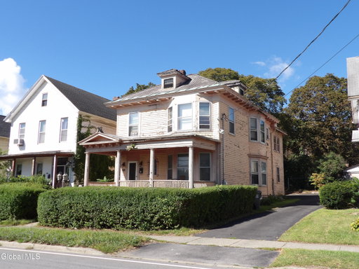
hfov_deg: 55.4
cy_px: 134
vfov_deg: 42.9
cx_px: 180
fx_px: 342
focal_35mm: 33
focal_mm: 5.9
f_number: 3.1
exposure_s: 1/924
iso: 100
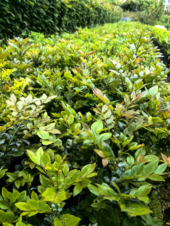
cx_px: 85
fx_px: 177
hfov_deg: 51.3
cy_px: 113
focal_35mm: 27
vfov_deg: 65.3
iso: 50
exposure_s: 1/100
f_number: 2
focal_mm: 5.75
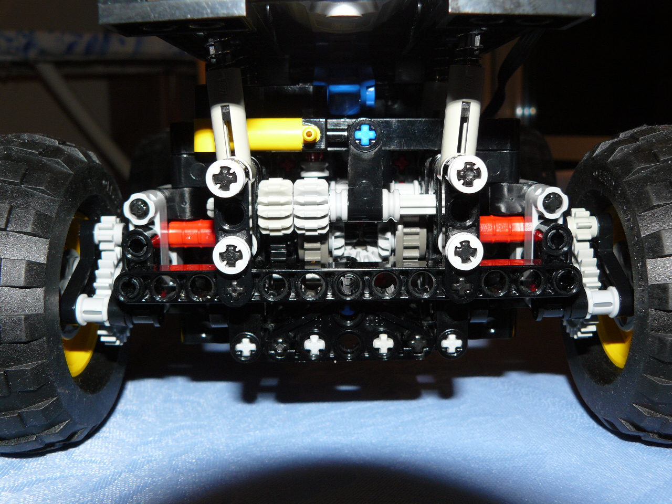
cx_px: 336
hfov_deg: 51.4
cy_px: 252
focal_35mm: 36
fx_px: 699
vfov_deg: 39.7
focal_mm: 6
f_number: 4
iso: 100
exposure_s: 1/25
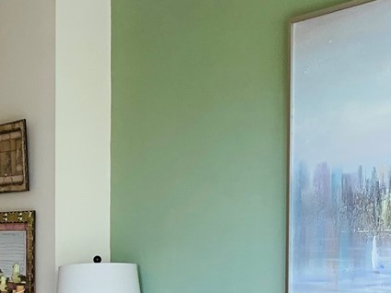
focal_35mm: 98
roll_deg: +1.1
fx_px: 1107
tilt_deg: -4.5
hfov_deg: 19.3
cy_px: 361
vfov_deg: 14.6
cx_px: -22
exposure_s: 1/60
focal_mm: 4.25
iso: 80
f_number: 1.8
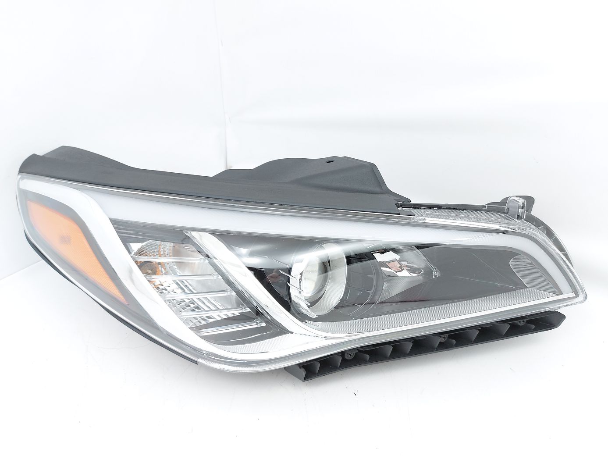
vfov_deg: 56.8
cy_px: 228
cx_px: 304
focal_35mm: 24
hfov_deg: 71.6
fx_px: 422
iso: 64
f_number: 1.8
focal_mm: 5.23
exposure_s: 1/50
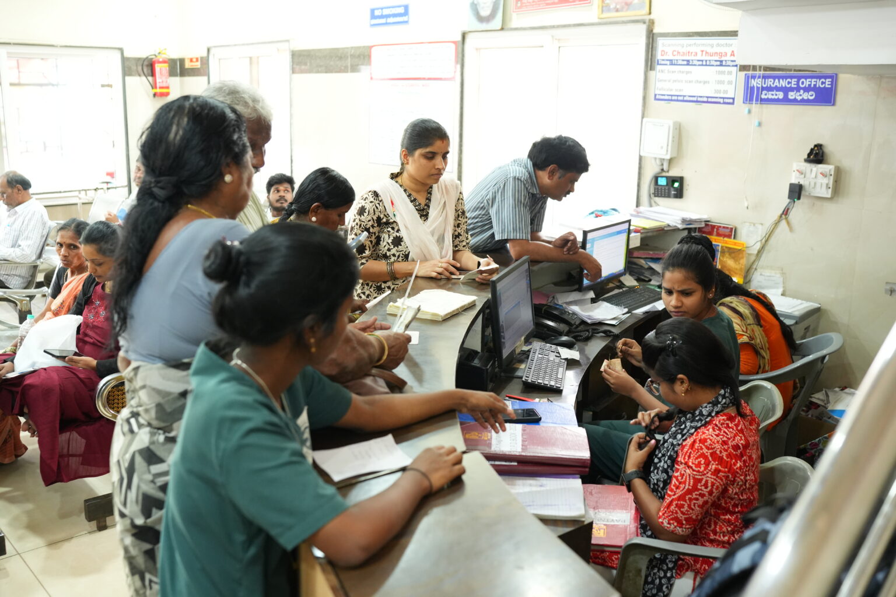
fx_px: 871
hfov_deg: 54.4
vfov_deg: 37.9
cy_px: 298
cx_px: 448
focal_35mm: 35
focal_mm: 35
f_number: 3.2
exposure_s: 1/80
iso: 3200
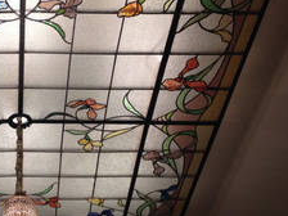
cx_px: 37
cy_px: 80
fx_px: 649
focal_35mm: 78
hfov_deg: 24.4
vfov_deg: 18.9
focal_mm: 4.28
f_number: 2.4
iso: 100
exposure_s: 1/20
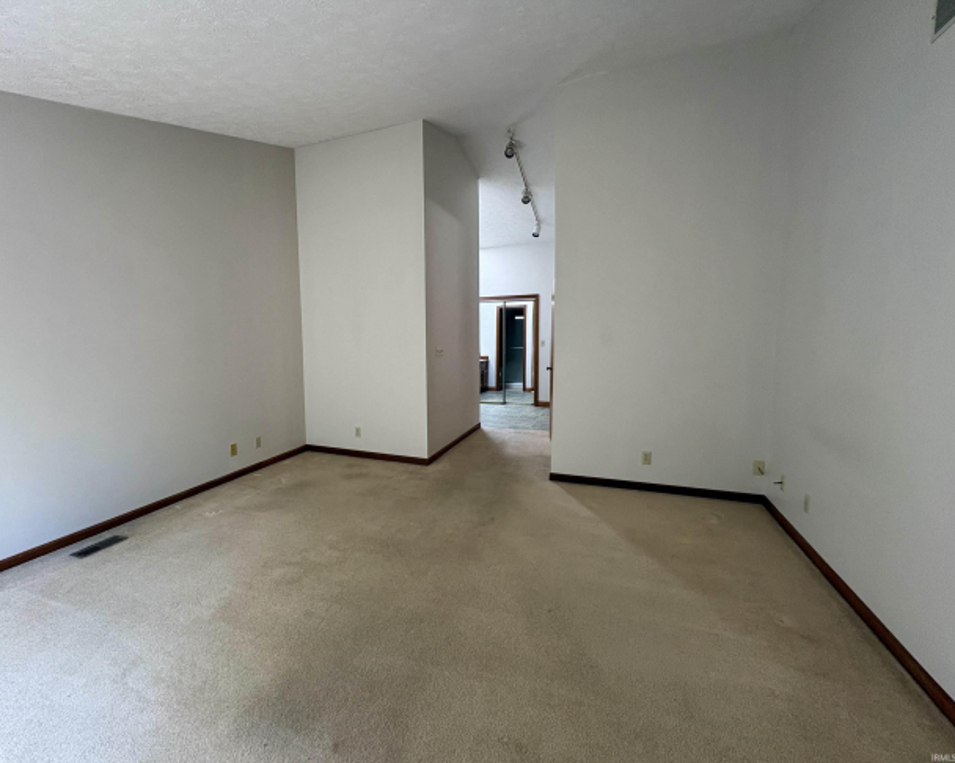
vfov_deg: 84.0
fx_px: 424
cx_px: 434
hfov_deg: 96.6
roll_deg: +1.8
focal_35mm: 15
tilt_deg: -4.4
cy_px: 372
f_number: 2.2
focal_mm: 2.22
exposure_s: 1/96
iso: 250
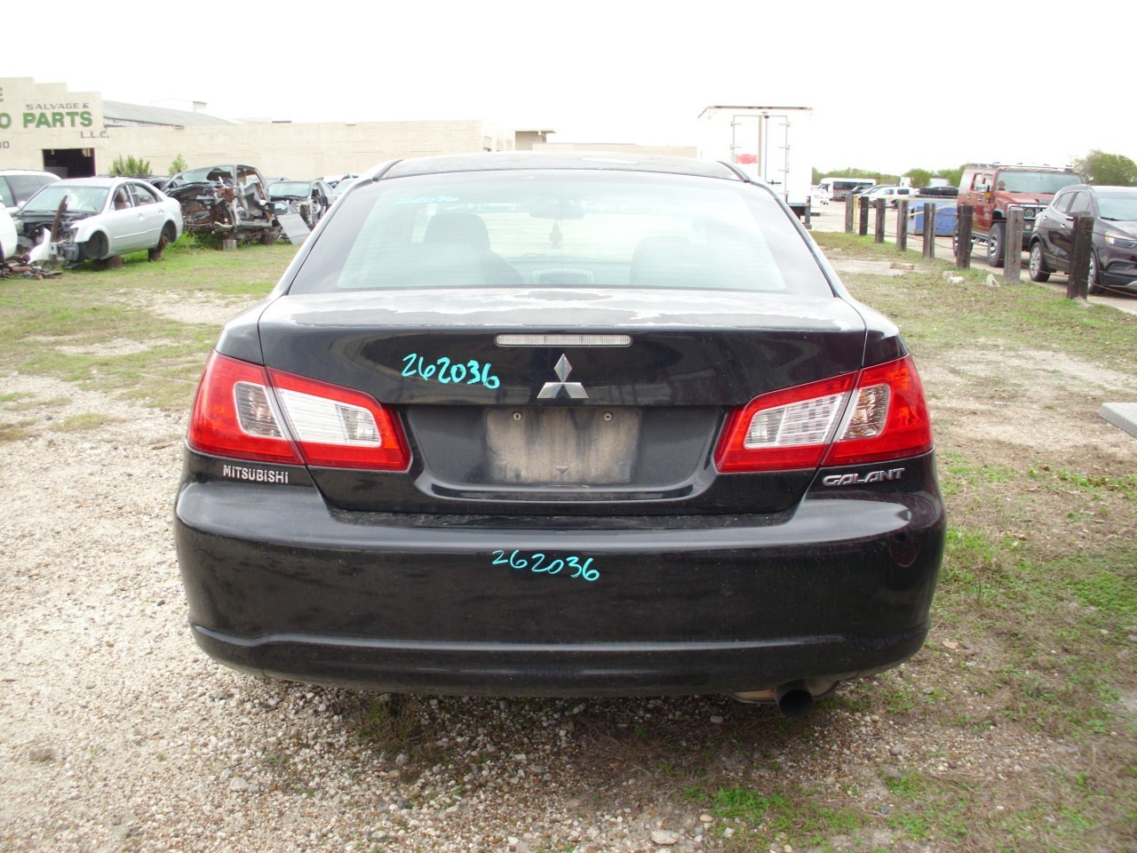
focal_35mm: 38
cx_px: 568
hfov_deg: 49.0
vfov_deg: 37.7
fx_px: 1248
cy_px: 426
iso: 100
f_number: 2.9
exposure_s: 1/60
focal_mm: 6.3
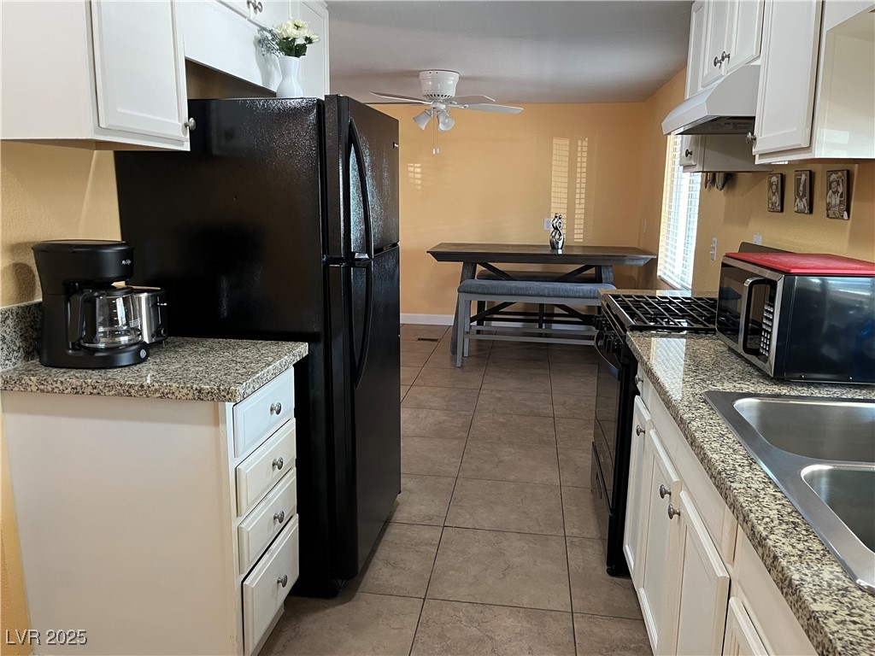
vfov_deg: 53.1
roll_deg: -0.3
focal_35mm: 26
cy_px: 328
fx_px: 657
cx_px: 438
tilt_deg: -11.2
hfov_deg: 67.3
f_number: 1.6
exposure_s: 1/60
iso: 200
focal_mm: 5.1
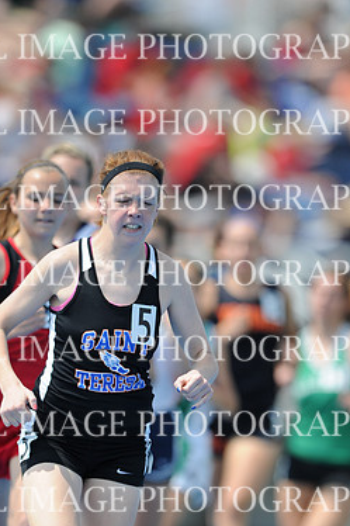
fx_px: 9049
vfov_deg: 3.3
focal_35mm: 620
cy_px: 385
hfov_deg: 2.2
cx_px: 128
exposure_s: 1/2500
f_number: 3.5
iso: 200
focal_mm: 400
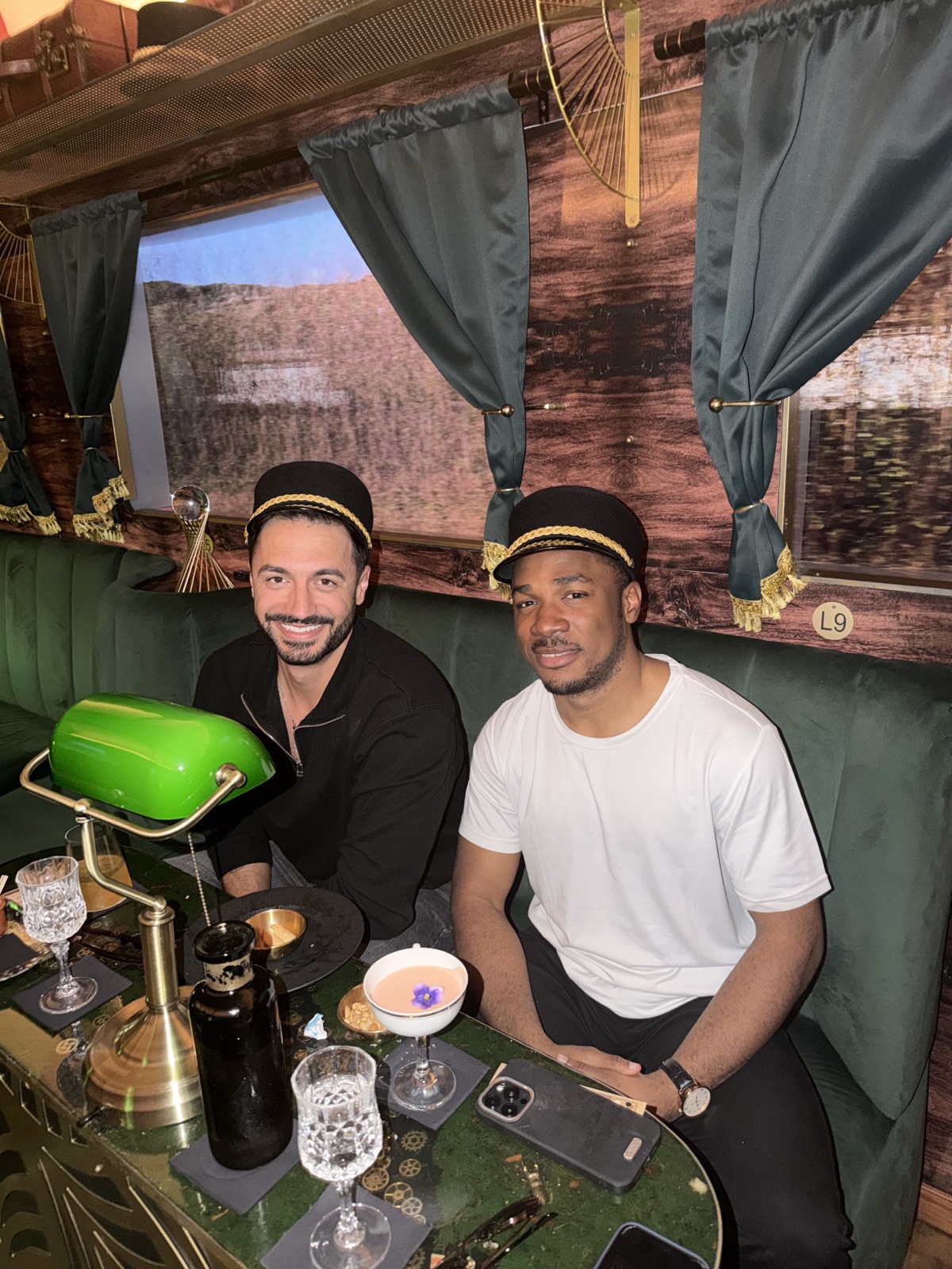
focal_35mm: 24
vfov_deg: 71.6
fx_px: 880
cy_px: 634
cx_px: 476
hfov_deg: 56.8
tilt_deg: -15.4
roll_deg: +2.8
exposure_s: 1/4
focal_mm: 6.76
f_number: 1.78
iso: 125
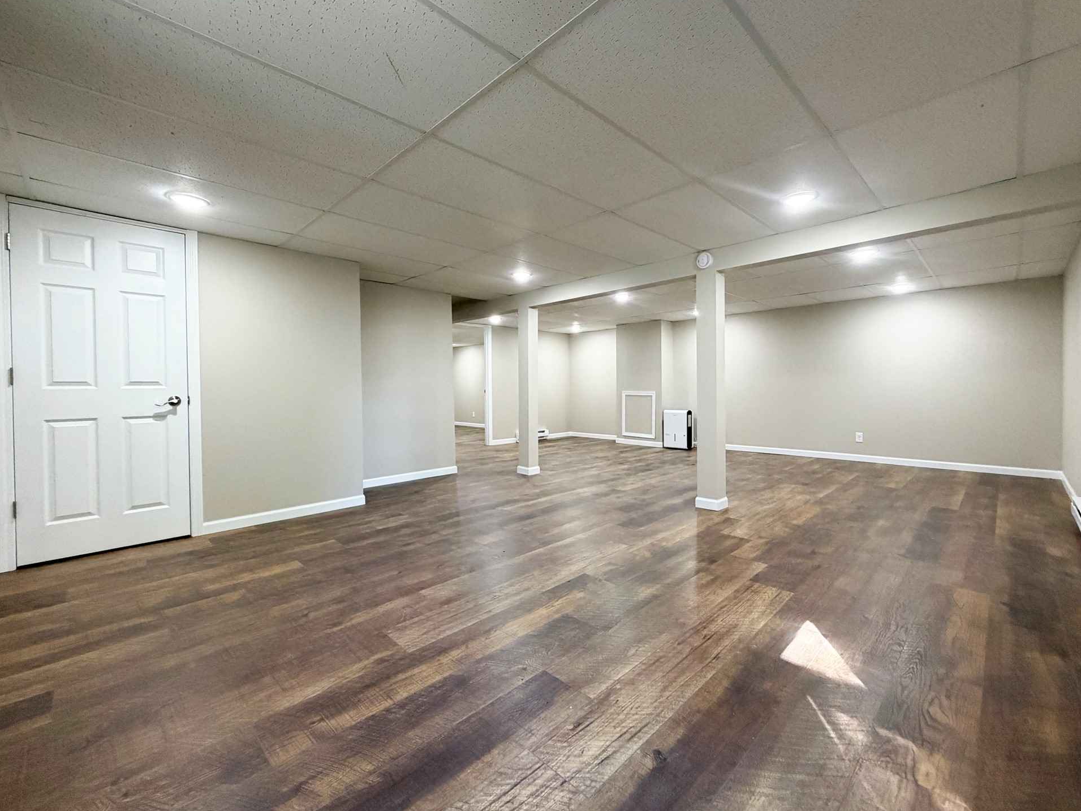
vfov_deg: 81.7
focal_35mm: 15
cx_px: 570
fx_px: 469
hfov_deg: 98.1
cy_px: 391
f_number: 2.2
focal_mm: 2.22
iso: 320
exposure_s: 1/60
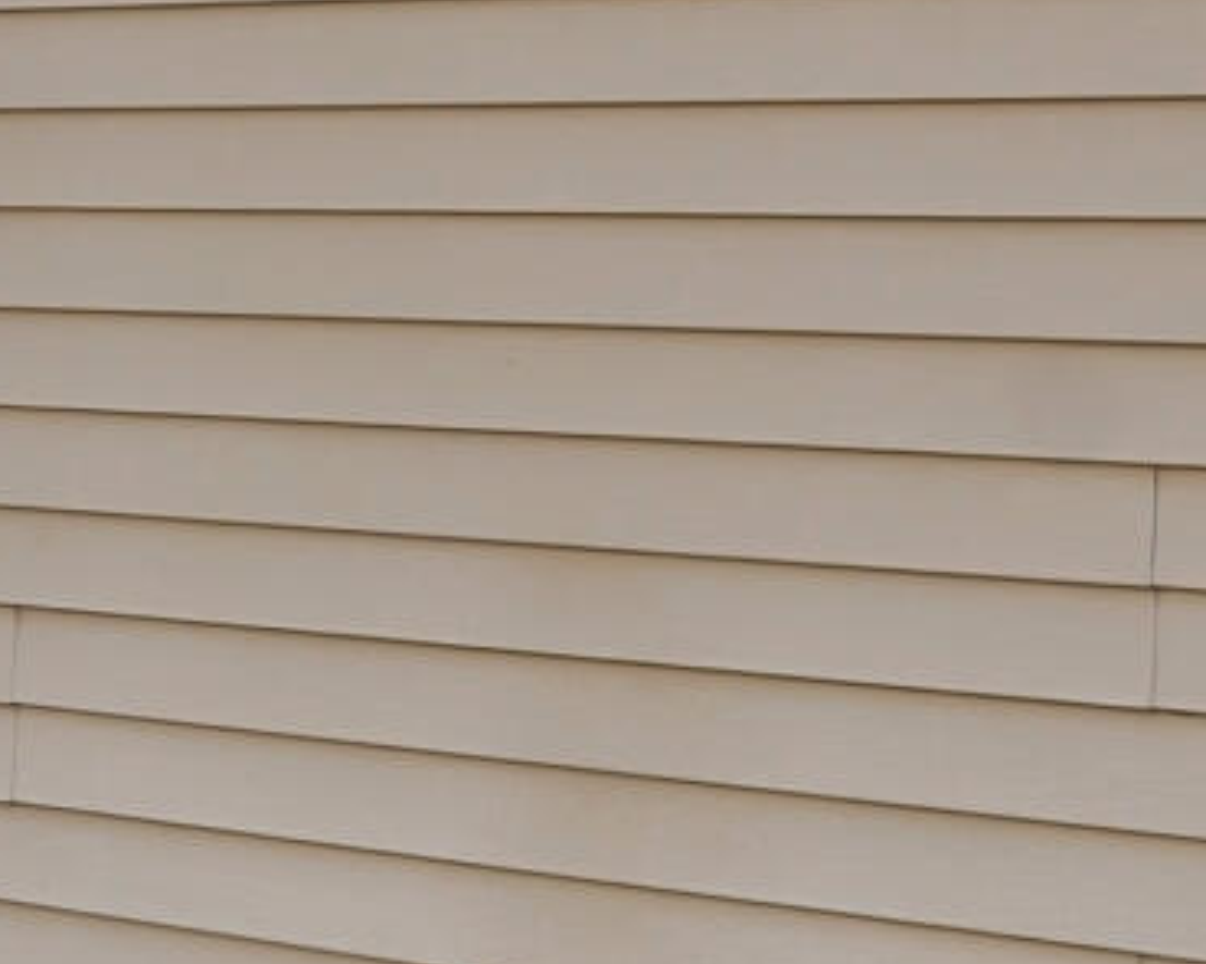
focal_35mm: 122
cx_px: -709
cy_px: 273
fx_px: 4353
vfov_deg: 12.6
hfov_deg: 14.5
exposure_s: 1/30
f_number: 8
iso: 100
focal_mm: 16
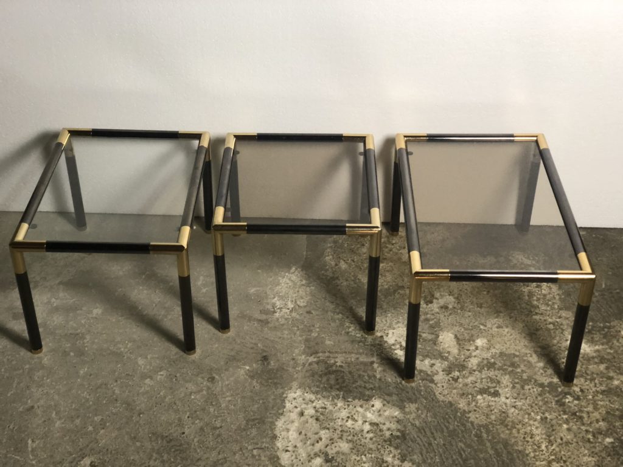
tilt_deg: -36.2
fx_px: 936
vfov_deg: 28.0
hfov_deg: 36.8
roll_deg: +0.4
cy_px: 234
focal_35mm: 52
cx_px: 312
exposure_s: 1/33
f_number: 2.4
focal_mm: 6
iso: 125
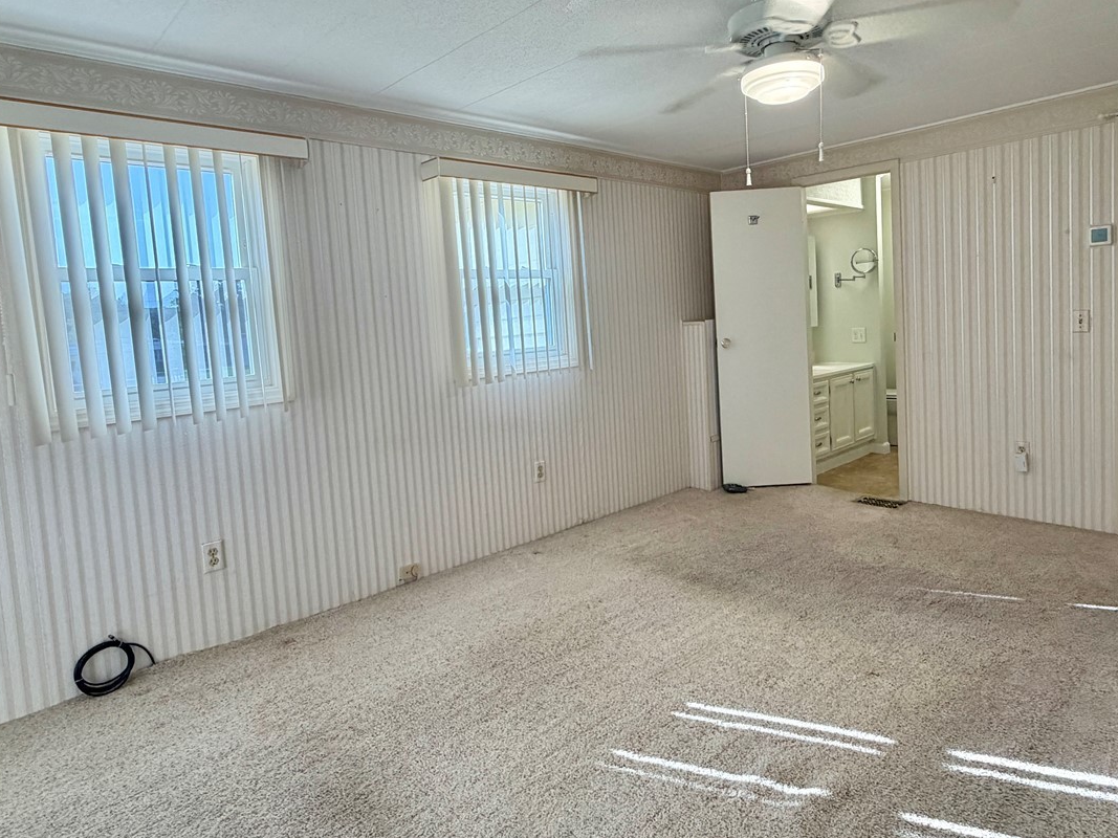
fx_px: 678
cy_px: 358
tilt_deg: -3.8
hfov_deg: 78.7
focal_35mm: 21
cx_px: 622
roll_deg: +3.8
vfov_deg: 63.1
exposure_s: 1/120
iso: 125
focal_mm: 2.22
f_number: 2.2
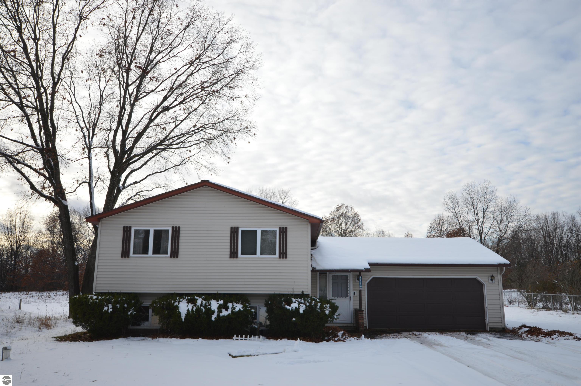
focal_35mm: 30
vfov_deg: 43.5
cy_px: 193
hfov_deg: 62.0
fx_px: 484
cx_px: 290
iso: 100
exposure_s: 1/160
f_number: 6.3
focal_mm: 20
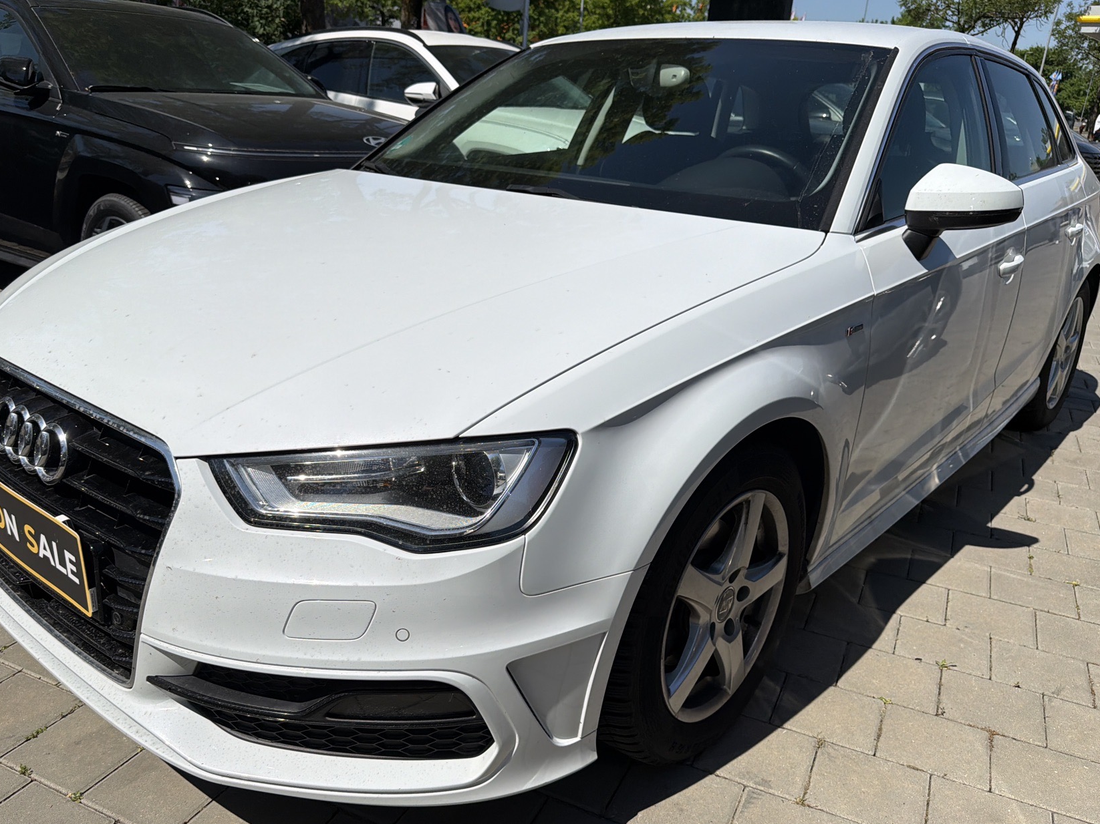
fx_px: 890
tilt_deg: -20.7
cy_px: 438
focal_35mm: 28
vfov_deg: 49.7
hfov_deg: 63.4
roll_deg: -2.3
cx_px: 520
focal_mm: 6.76
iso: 80
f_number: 1.78
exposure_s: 1/14286
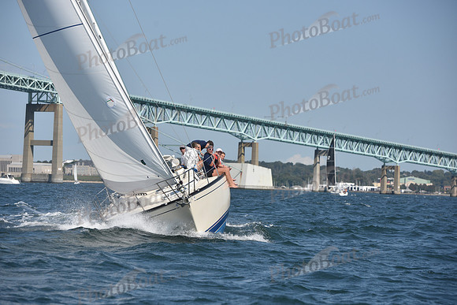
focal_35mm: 140
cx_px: 228
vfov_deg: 9.8
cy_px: 152
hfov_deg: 14.7
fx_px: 1778
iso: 250
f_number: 6.3
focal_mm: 140
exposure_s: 1/1000
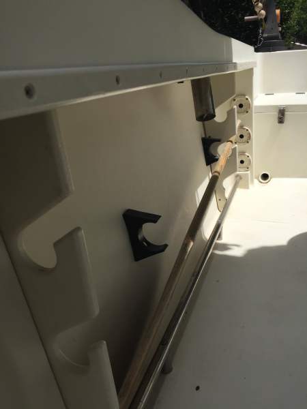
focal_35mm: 29
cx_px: 154
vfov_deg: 61.7
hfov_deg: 48.2
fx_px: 343
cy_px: 204
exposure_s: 1/2639
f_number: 2.2
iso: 32
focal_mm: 4.15
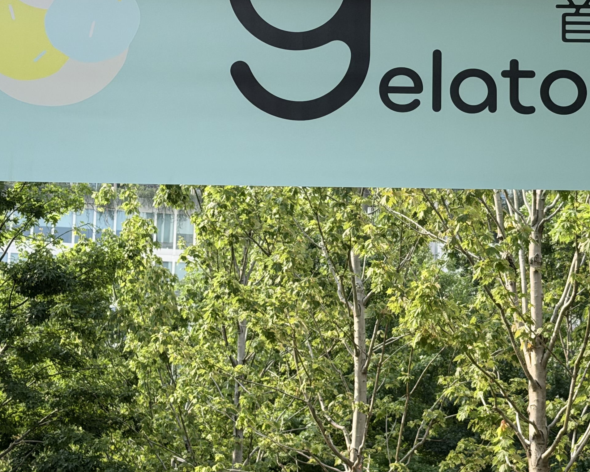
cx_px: 415
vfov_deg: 15.5
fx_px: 1729
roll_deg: -0.8
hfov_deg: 19.3
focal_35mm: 99
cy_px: 253
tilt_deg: +10.4
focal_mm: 6.76
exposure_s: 1/987
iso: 64
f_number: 1.78
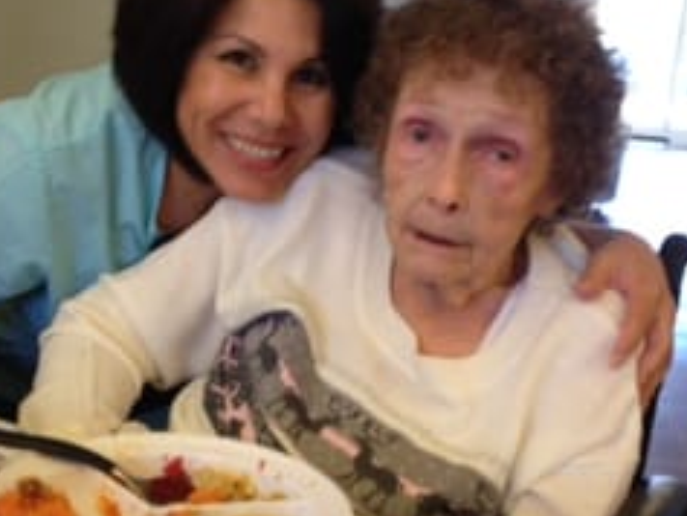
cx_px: 307
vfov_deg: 24.8
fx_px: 1172
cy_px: 307
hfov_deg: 32.7
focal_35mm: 59
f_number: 2.4
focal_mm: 4.28
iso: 64
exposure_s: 1/20
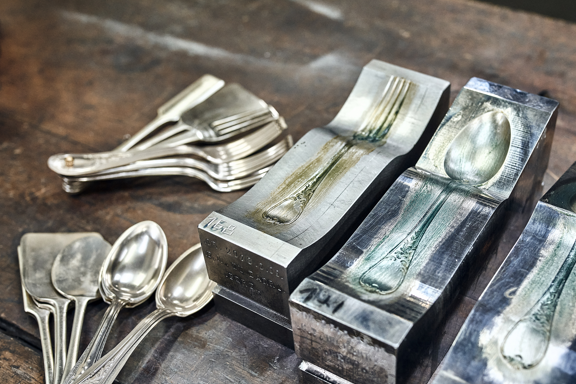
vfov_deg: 28.6
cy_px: 234
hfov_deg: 41.7
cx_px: 351
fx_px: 752
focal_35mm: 47
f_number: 3.2
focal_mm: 35
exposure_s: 1/200
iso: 800
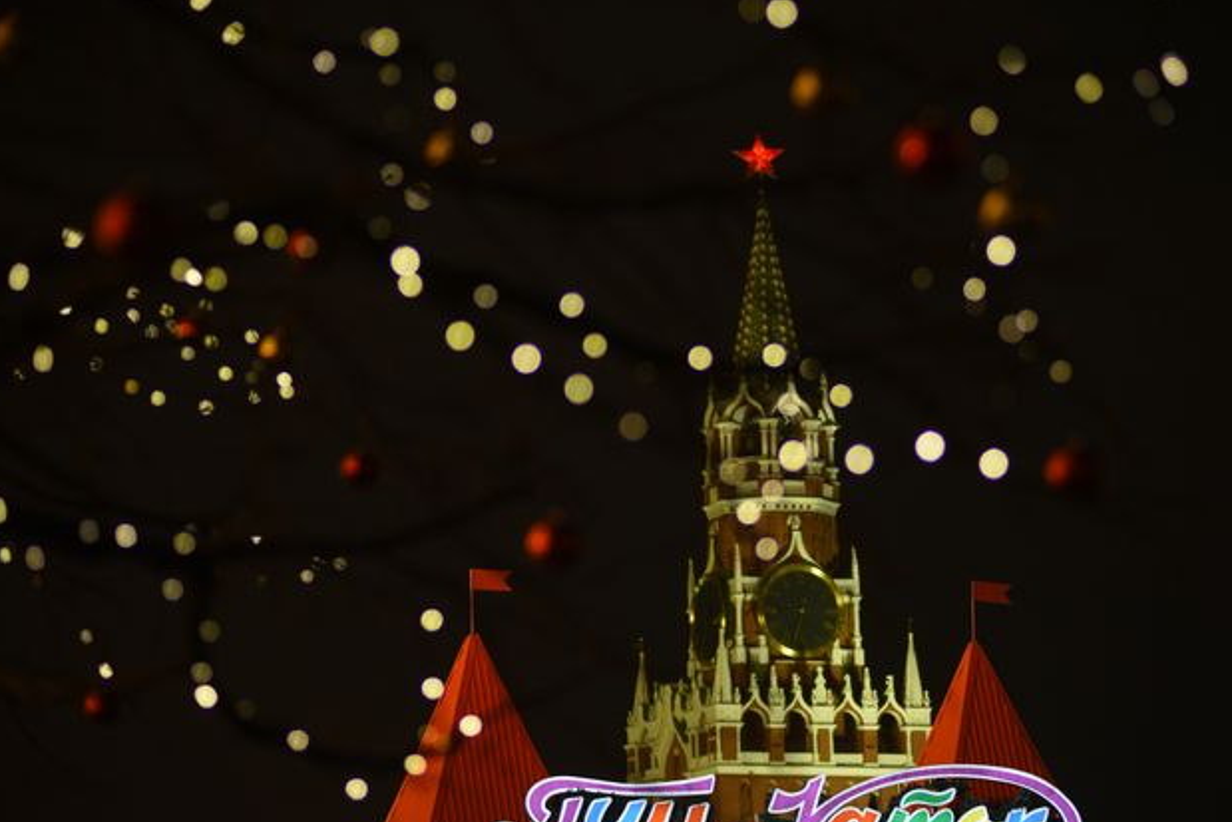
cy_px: 456
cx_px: 653
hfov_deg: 14.5
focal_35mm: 141
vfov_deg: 9.7
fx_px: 4826
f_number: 2.8
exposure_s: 1/100
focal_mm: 125
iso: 640
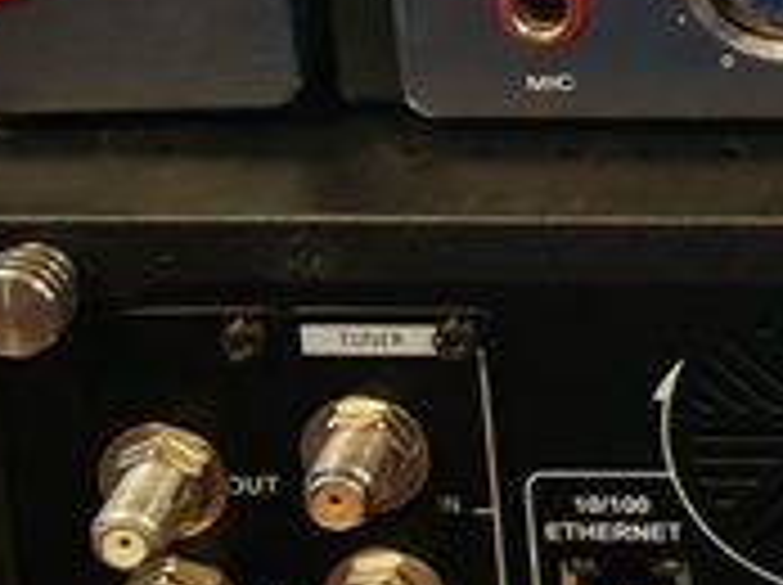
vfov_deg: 8.8
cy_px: -576
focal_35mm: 159
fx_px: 3592
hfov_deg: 11.6
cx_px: 1368
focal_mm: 6.67
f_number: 1.9
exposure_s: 1/33
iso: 640
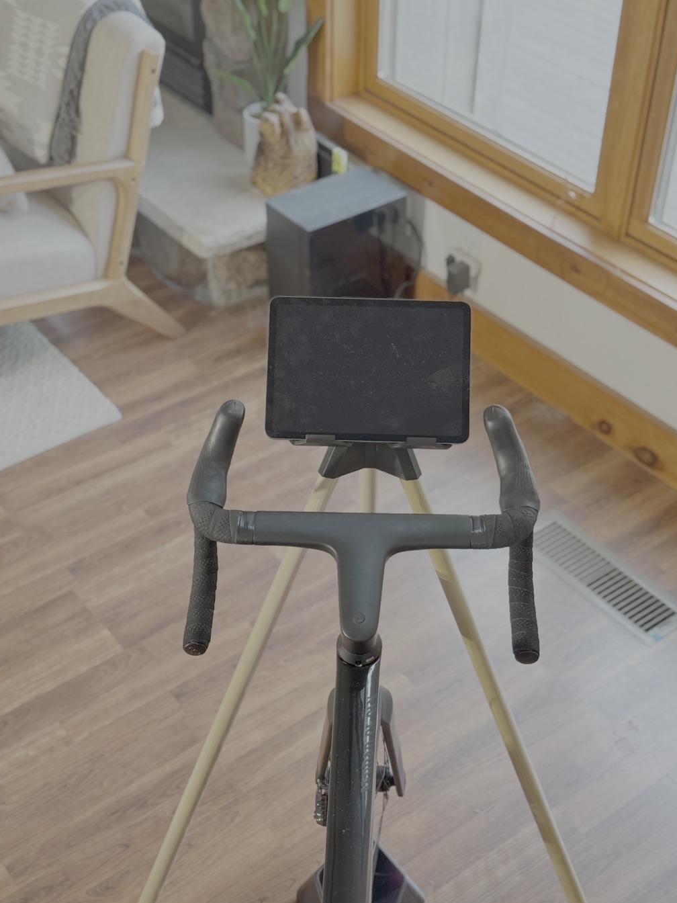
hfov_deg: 29.1
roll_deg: -0.5
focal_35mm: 50
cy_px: 470
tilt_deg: -39.9
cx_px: 347
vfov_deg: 38.2
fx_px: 1304
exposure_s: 1/40
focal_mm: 6.76
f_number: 1.78
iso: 400
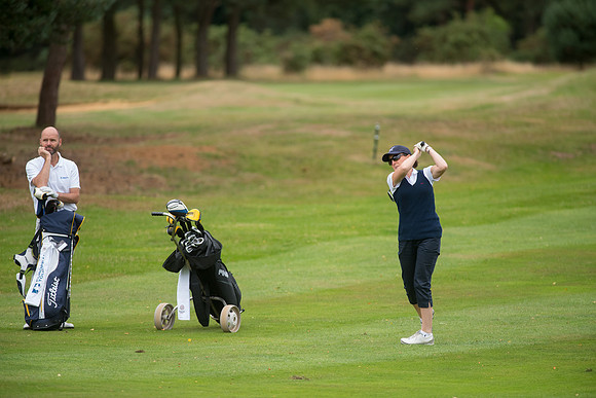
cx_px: 298
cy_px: 199
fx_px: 4968
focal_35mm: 300
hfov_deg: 6.9
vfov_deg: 4.6
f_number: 4
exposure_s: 1/2500
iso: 800
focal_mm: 300
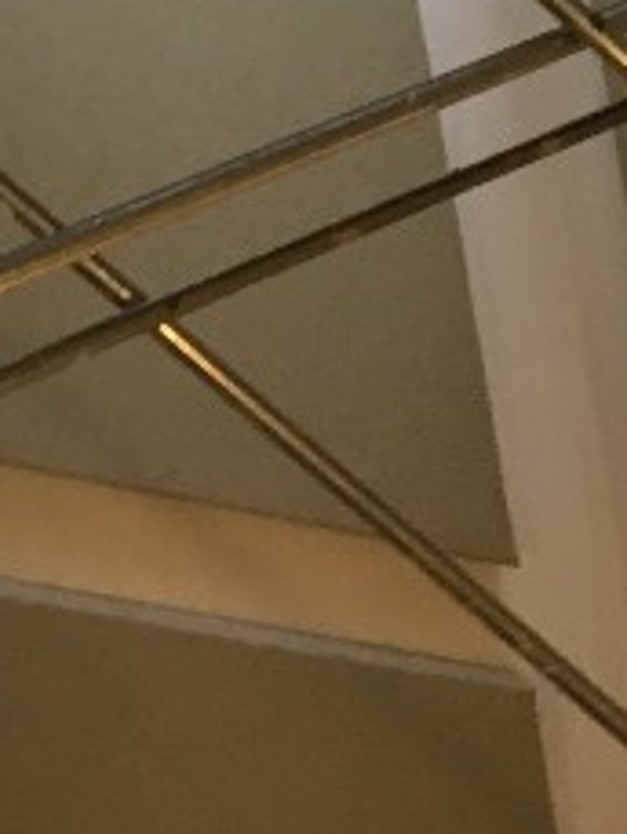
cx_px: 346
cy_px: -666
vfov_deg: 12.0
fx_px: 3667
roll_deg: +4.4
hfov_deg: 9.8
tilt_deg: +36.8
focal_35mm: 152
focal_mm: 4.15
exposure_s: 1/33
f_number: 2.2
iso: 100
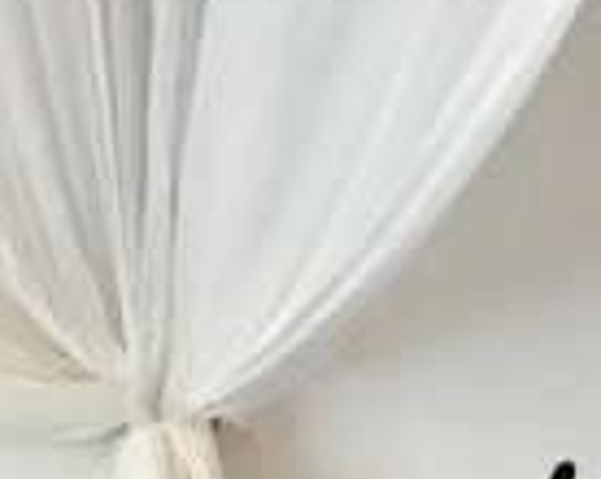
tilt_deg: -14.3
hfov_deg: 13.0
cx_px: -645
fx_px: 2256
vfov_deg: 11.4
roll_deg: +2.9
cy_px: 806
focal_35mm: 127
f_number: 1.8
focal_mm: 3.99
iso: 40
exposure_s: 1/17
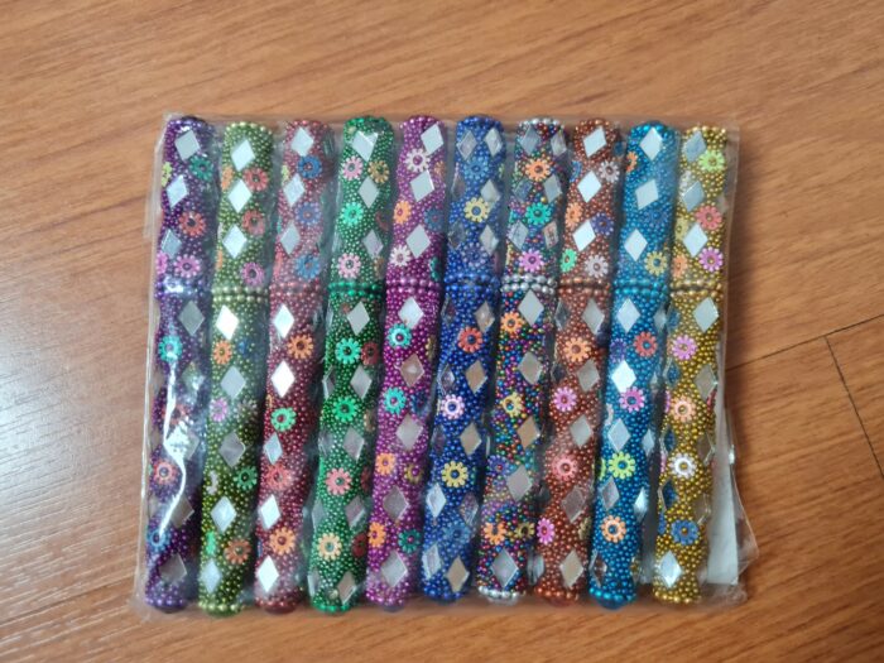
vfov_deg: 53.1
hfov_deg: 67.3
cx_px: 442
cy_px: 332
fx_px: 664
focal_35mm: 26
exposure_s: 1/40
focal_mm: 5.4
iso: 250
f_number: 1.8
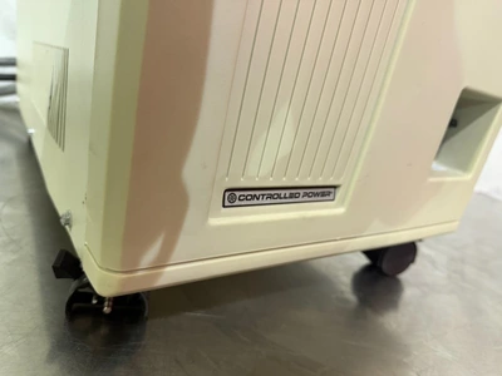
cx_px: 251
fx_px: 348
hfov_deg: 71.6
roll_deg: -11.5
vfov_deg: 56.8
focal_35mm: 24
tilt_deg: -14.8
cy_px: 188
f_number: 1.78
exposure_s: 1/60
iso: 500
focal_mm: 6.76
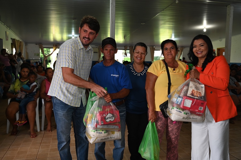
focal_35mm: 32
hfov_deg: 58.7
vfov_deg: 41.1
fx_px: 214
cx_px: 120
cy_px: 80
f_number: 4
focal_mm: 32
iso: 400
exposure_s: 1/60
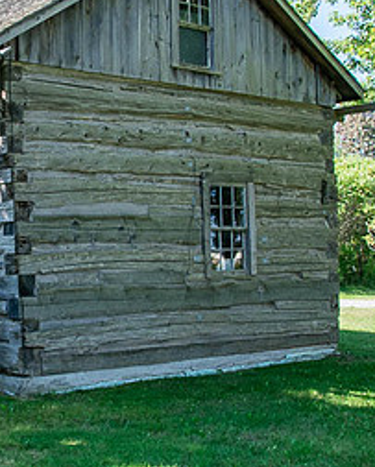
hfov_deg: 25.3
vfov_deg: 32.4
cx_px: 18
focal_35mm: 58
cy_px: 202
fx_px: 803
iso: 200
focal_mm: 18
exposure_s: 1/60
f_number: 14
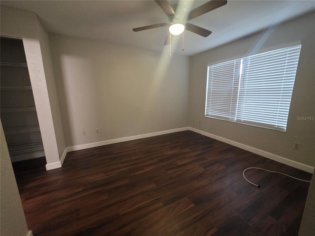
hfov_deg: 106.2
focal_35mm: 13
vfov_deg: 89.9
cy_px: 118
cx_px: 158
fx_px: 118
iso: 640
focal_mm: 2.2
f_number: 1.9
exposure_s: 1/60
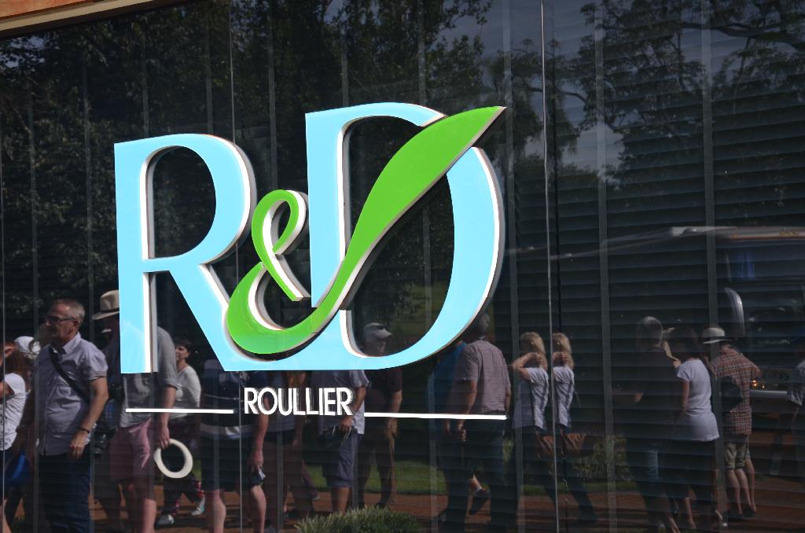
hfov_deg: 32.0
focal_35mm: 63
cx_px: 402
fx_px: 1406
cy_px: 266
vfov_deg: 21.5
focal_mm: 42
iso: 200
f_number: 6.3
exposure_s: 1/160
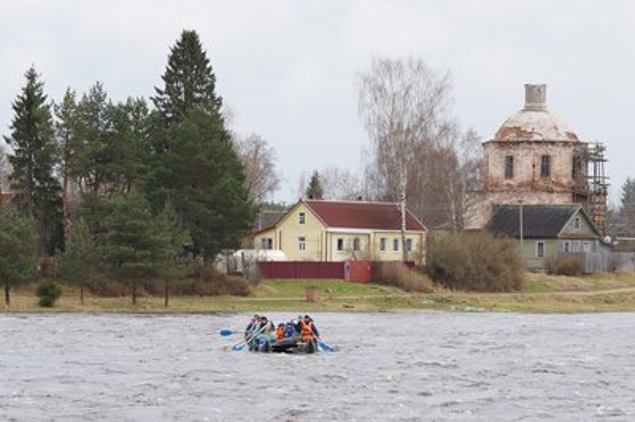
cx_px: 318
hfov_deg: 10.2
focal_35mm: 202
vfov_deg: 6.8
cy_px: 211
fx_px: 3569
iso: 200
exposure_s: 1/640
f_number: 5
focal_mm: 135
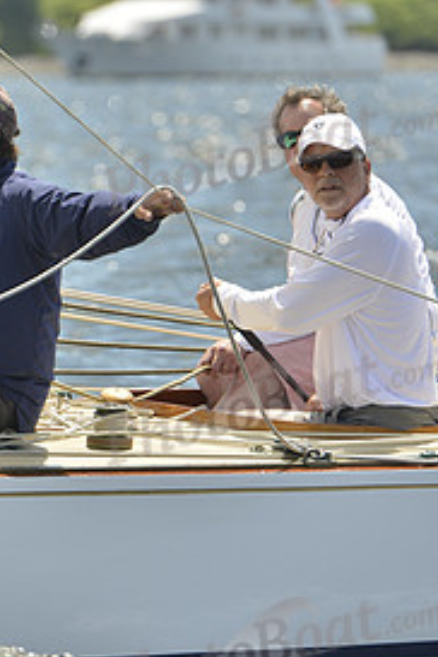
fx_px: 7555
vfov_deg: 5.0
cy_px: 313
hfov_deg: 3.3
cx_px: -20
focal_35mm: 414
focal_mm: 195
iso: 280
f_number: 5.6
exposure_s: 1/1600
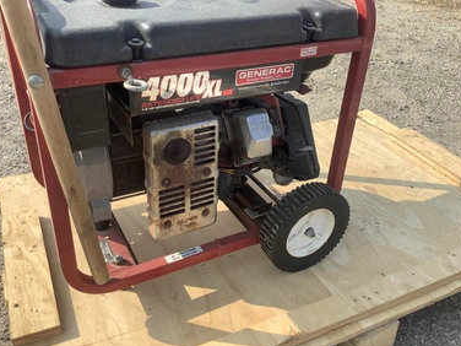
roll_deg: -3.9
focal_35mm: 33
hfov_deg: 55.4
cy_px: 164
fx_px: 439
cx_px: 230
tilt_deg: -34.9
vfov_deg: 42.9
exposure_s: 1/806
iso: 25
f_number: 2.4
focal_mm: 3.3
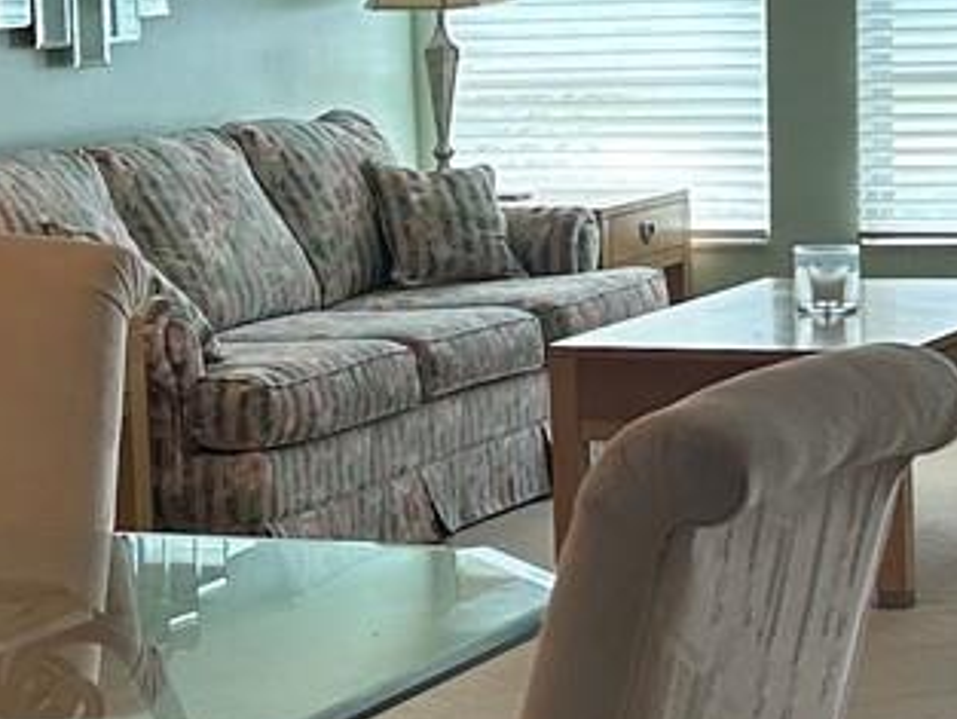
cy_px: 294
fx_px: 3678
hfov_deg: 14.8
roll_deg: +2.8
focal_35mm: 133
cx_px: 309
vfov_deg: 11.2
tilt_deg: -6.9
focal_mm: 5.7
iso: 100
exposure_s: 1/120
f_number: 1.5
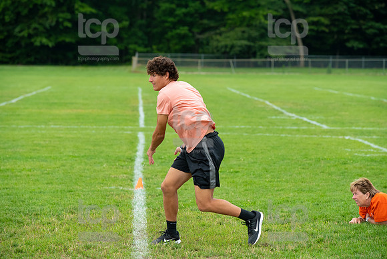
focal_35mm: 170
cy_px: 130
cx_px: 194
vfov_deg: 8.1
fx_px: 1828
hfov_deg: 12.1
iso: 1250
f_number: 5.6
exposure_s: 1/1000
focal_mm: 170
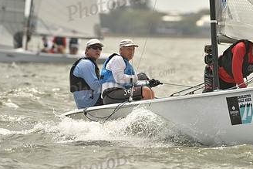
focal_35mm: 530
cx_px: 216
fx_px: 3726
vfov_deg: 2.6
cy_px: 30
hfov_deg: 3.9
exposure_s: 1/1600
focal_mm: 300
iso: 320
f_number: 5.6
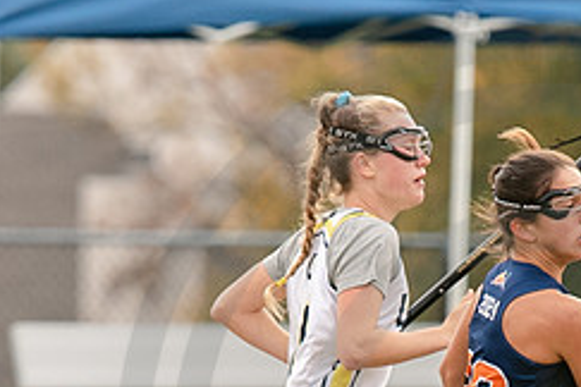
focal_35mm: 1422
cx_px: 373
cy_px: 514
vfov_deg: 1.0
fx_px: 22948
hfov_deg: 1.5
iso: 250
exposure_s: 1/1250
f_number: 3
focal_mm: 200
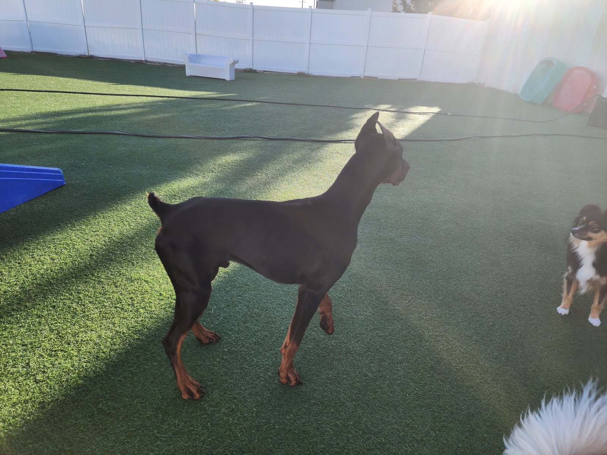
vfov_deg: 58.9
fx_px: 403
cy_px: 228
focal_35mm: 23
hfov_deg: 73.9
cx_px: 304
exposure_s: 1/378
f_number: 1.8
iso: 12
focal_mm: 6.4
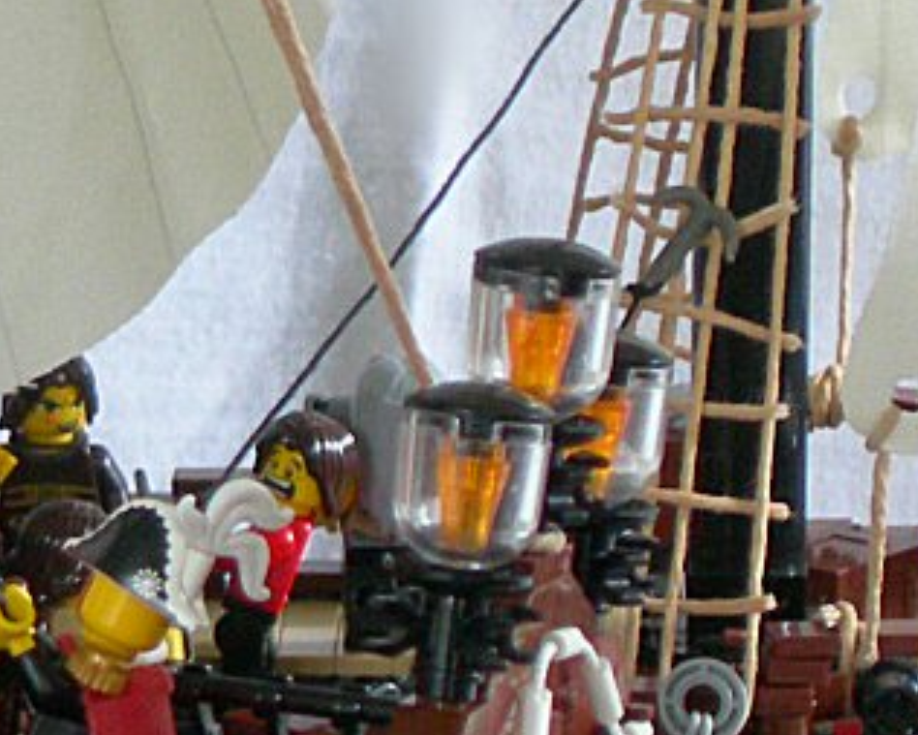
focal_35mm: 423
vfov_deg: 3.7
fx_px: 11496
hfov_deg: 4.5
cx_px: -497
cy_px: 160
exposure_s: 1/2.7
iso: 200
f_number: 4.9
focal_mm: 23.4
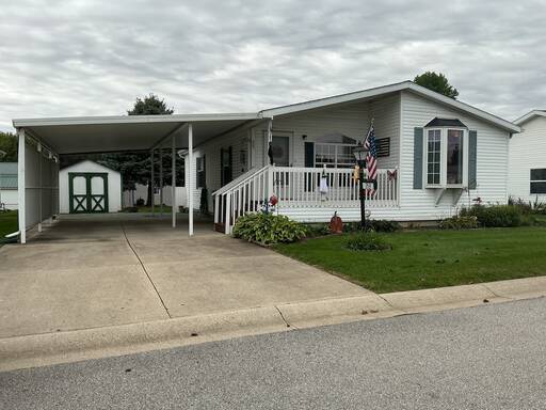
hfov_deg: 61.7
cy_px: 205
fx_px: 457
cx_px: 273
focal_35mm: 29
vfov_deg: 48.2
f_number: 1.8
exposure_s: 1/898
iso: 25
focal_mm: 3
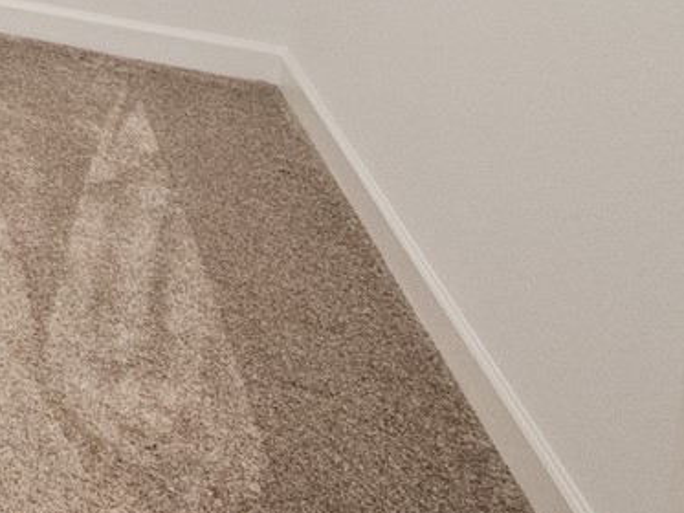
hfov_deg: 21.0
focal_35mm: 60
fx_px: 1186
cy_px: -383
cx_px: -563
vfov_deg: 19.2
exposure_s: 1/60
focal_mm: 7
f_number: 4
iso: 1000
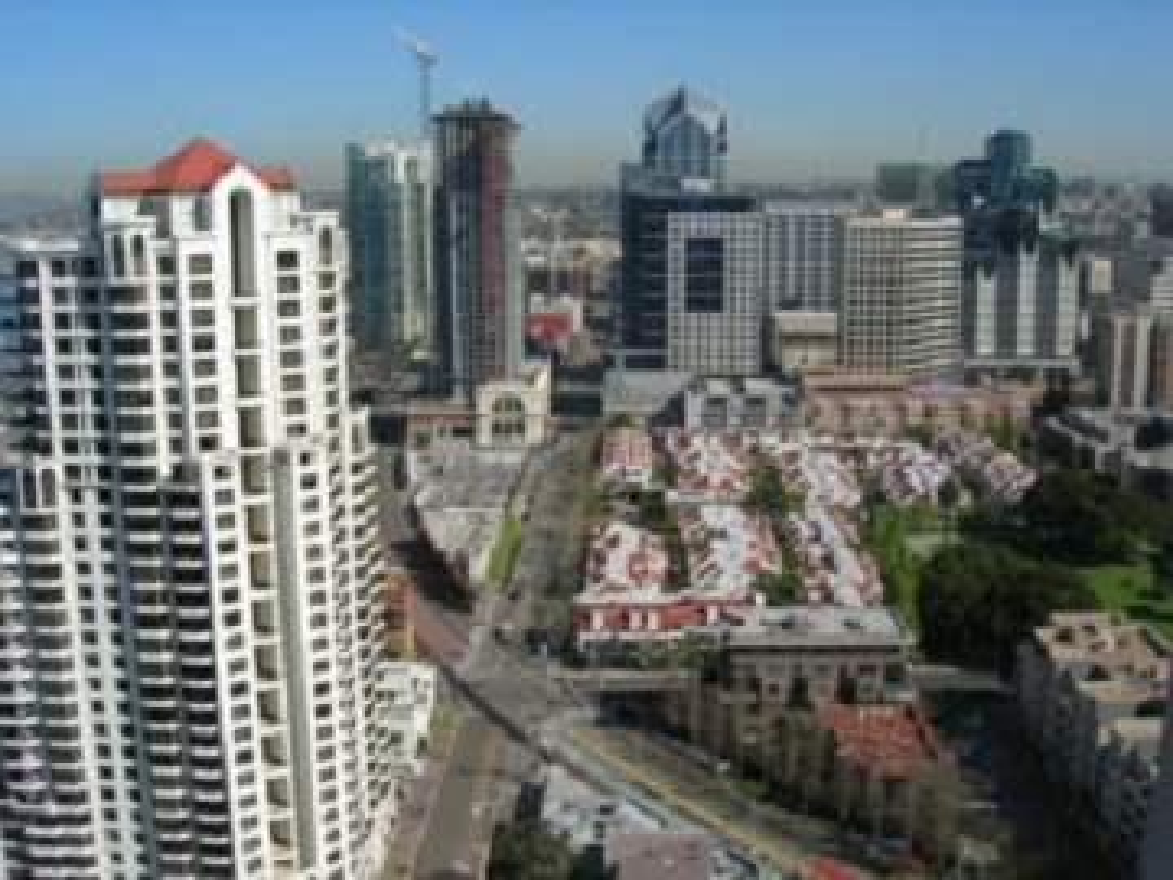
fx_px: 1288
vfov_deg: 37.7
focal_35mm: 38
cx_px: 586
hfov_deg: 49.0
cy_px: 440
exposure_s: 1/801
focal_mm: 7.8
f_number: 4.8
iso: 64
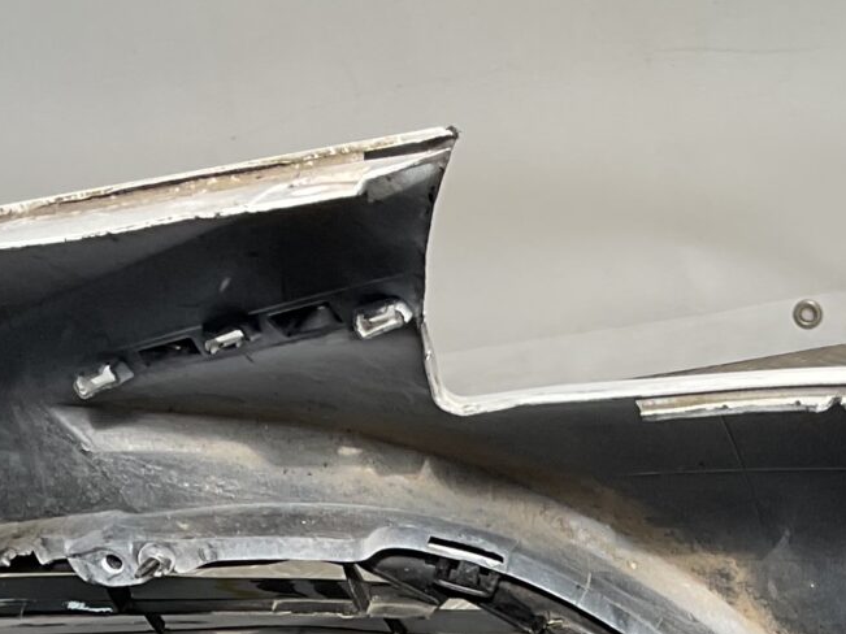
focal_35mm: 114
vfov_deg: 12.1
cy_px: 1078
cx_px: 799
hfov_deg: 17.0
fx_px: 2786
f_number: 1.8
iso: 16
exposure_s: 1/260
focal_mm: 3
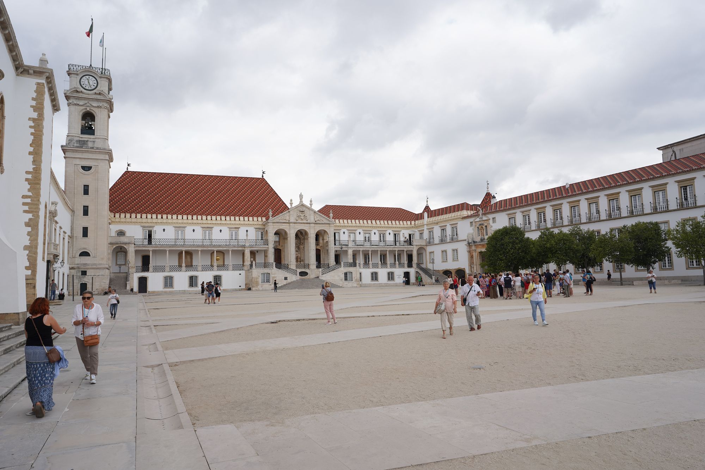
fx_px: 470
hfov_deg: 73.7
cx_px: 352
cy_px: 235
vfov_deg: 53.1
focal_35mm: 24
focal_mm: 24
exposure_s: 1/100
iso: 100
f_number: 11
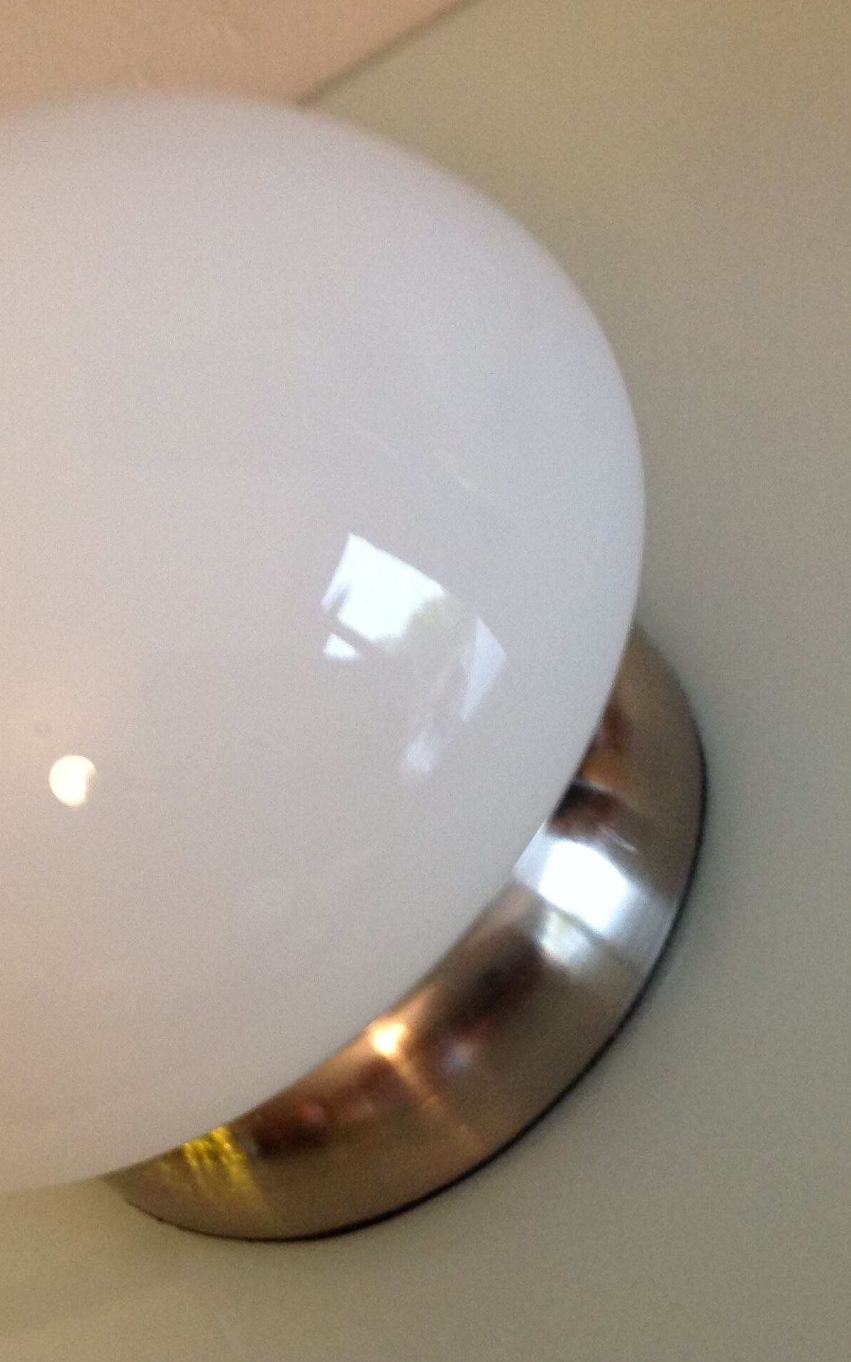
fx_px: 1855
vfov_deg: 40.3
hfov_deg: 25.6
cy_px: 685
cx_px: 252
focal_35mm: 50
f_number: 2.4
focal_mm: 4.28
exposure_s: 1/17
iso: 160
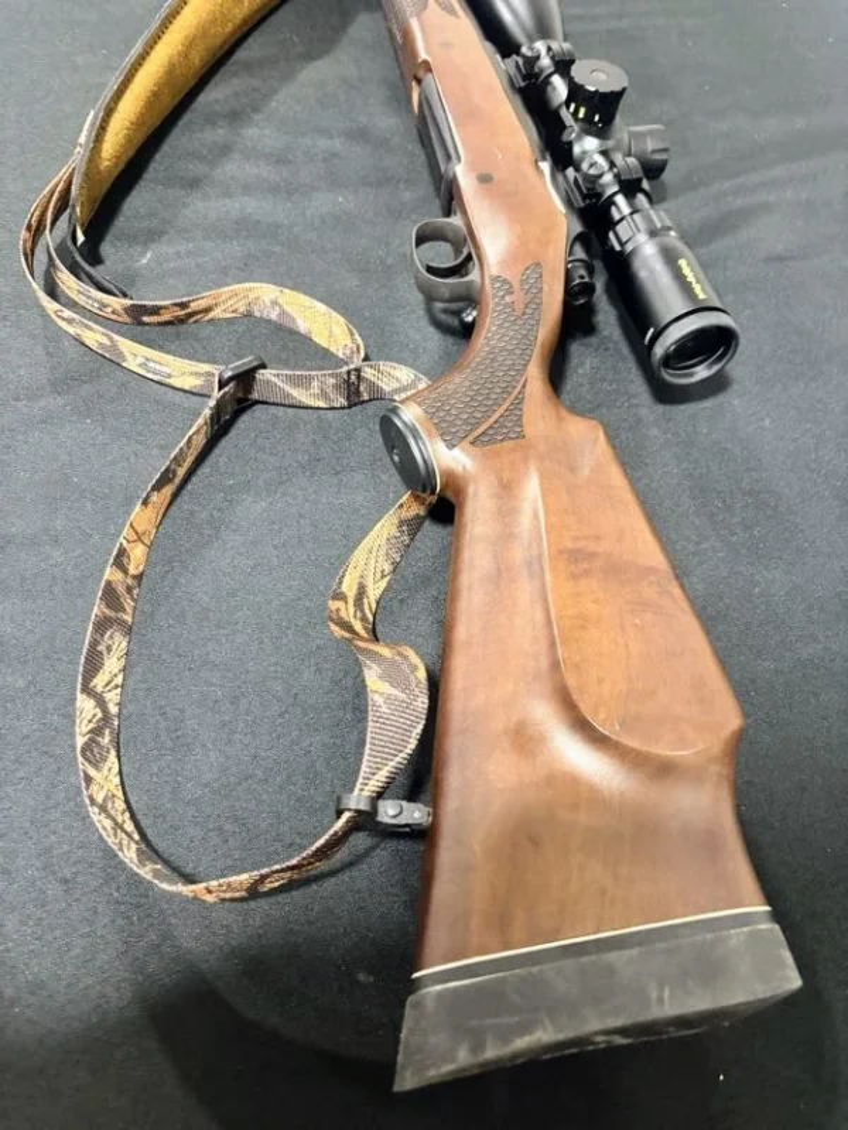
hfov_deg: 53.1
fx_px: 849
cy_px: 565
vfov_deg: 67.3
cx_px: 424
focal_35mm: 26
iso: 640
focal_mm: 5.96
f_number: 1.6
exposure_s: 1/40
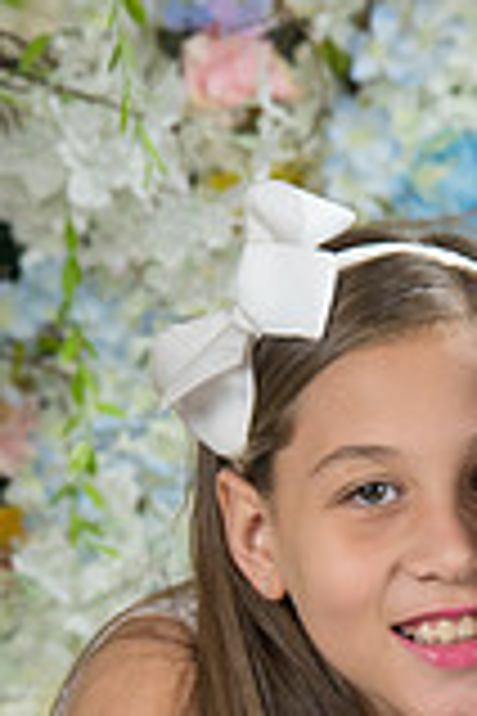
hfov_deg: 5.7
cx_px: 594
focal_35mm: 240
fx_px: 4770
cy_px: 847
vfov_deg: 8.5
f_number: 5
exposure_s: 1/125
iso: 1250
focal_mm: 85
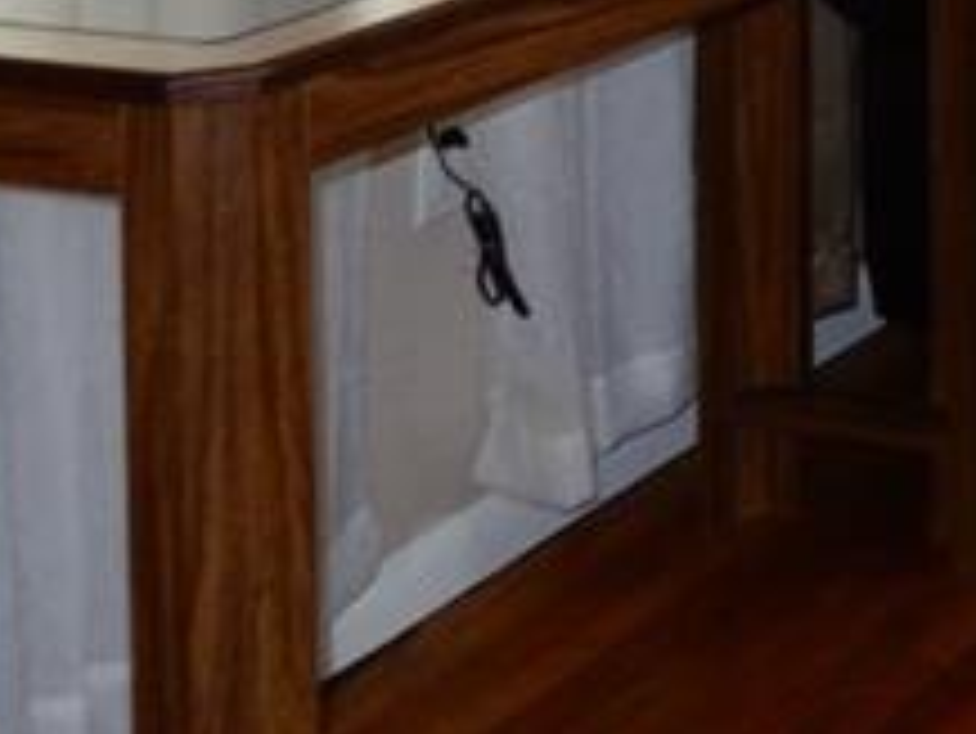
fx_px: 2595
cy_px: -599
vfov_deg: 14.2
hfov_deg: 17.8
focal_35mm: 92
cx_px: 1678
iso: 200
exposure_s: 1/30
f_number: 3.7
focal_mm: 4.5
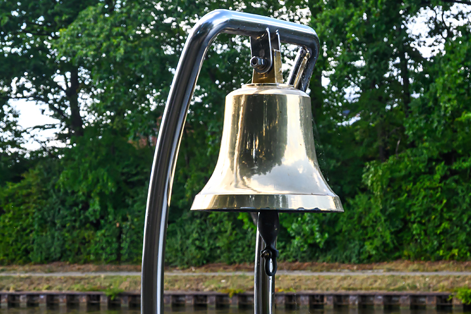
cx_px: 256
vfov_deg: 11.0
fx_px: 1635
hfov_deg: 16.4
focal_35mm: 125
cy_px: 214
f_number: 6.3
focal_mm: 50
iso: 200
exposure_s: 1/350
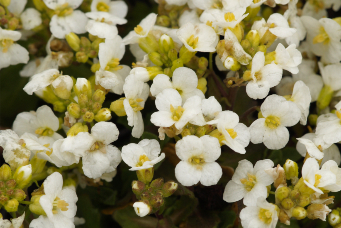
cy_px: 114
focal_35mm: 150
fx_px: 1421
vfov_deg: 9.1
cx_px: 170
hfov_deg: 13.7
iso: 320
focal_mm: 100
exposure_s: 1/160
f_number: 8
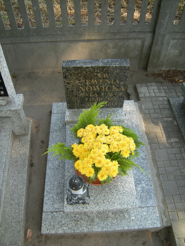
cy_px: 123
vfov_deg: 63.4
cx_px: 92
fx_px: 200
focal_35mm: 28
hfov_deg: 49.7
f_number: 2.8
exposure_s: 1/85.7
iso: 64
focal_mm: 4.7
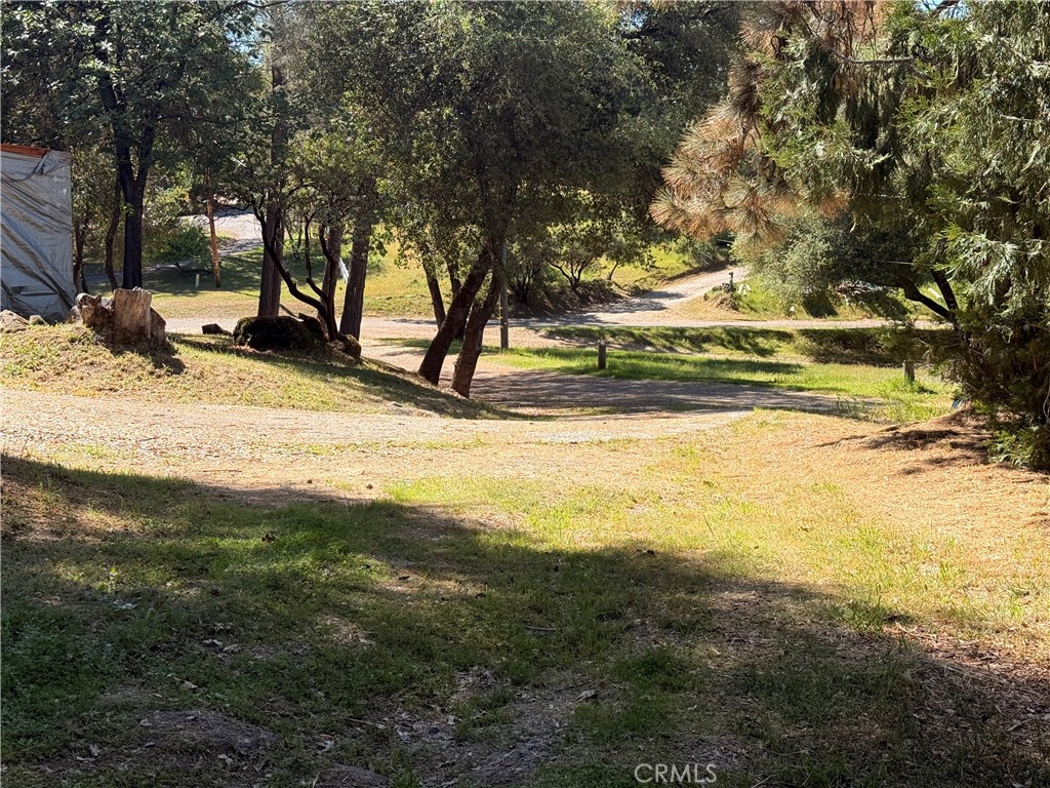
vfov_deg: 30.3
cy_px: 394
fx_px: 1456
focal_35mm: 48
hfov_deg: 39.7
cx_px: 525
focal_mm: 6.76
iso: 64
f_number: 1.78
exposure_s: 1/1642
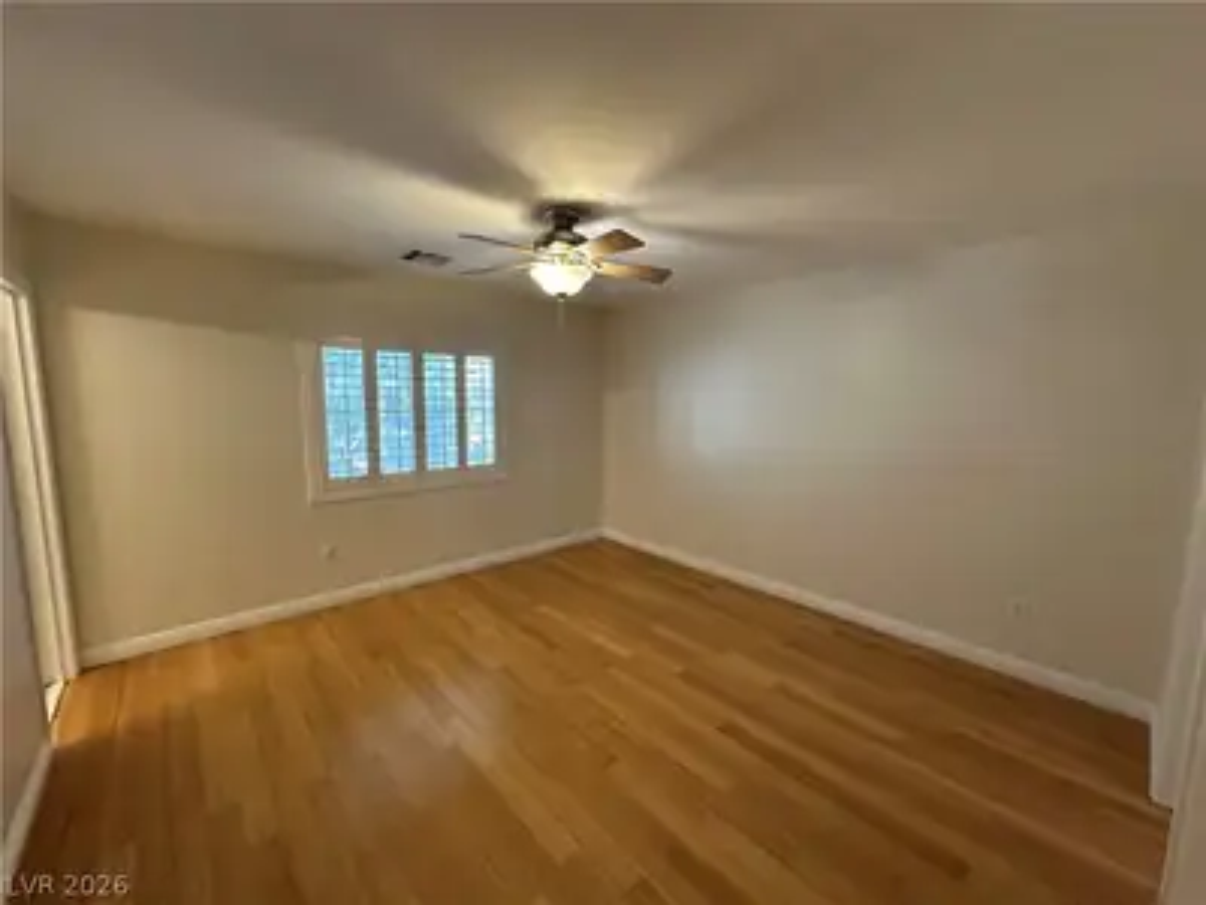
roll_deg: -0.7
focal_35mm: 14
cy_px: 452
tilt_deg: -6.6
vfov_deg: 85.7
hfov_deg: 102.1
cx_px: 603
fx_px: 488
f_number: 2.2
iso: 160
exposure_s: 1/60
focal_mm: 2.22
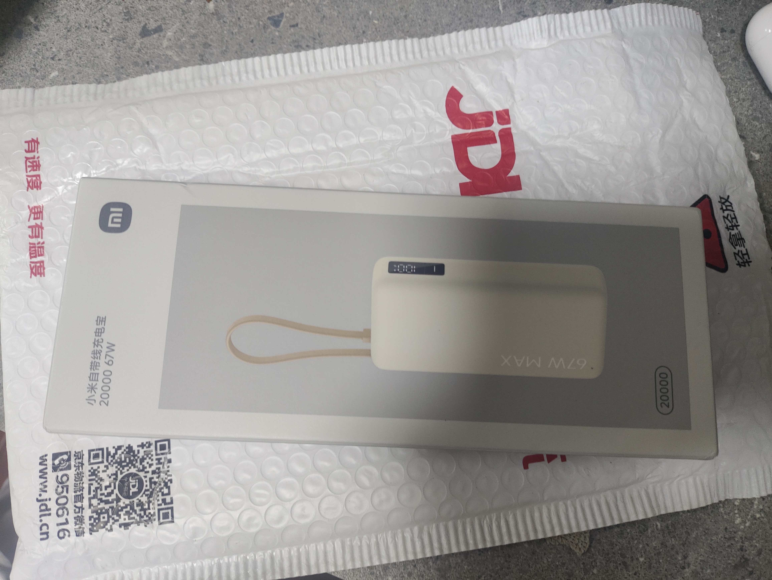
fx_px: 535
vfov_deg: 56.9
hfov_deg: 71.6
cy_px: 290
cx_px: 386
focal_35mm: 24
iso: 480
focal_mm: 4.68
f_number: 1.8
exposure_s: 1/33.3
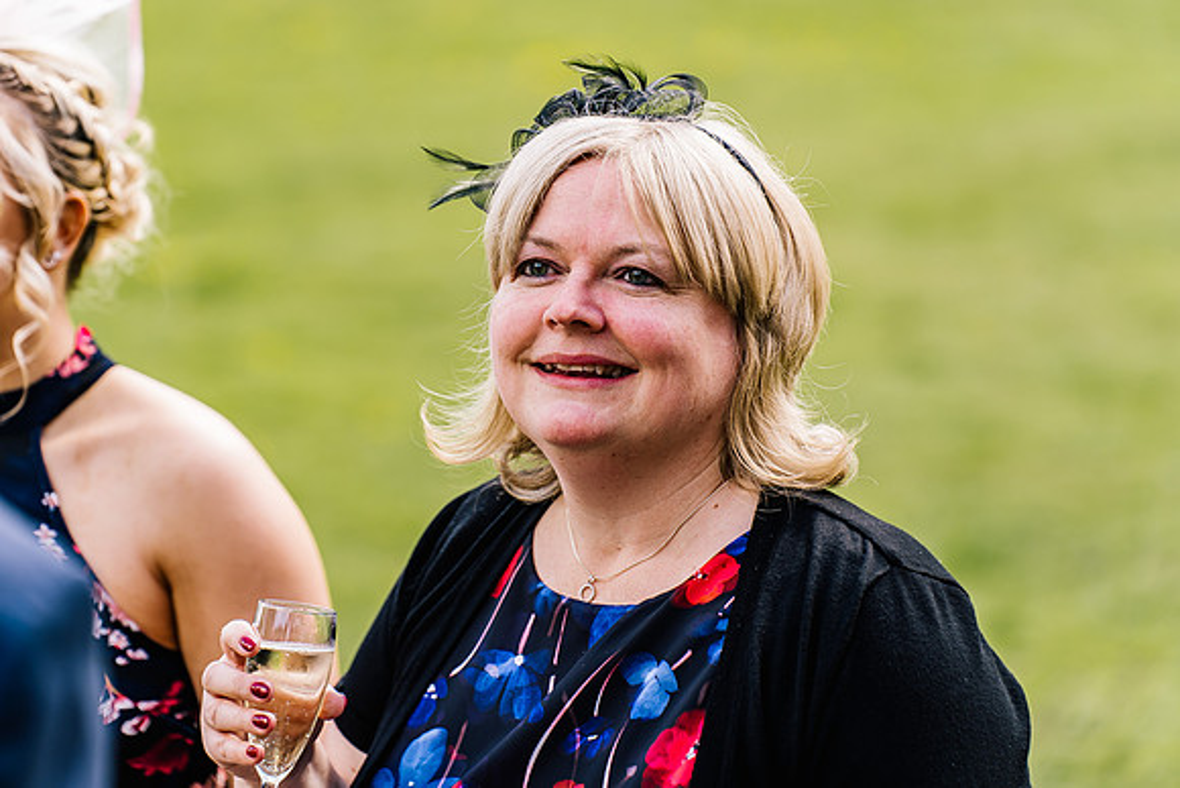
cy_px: 394
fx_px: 5901
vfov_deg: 7.6
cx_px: 590
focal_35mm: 180
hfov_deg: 11.4
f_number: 4
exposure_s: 1/200
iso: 160
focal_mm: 180
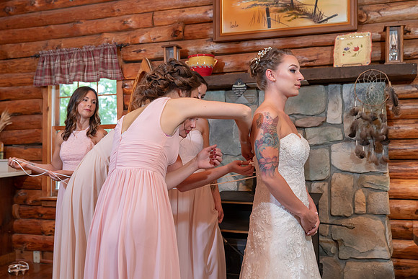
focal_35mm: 38
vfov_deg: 34.8
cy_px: 137
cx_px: 200
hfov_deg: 50.4
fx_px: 444
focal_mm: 36
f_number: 4
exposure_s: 1/200
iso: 2000
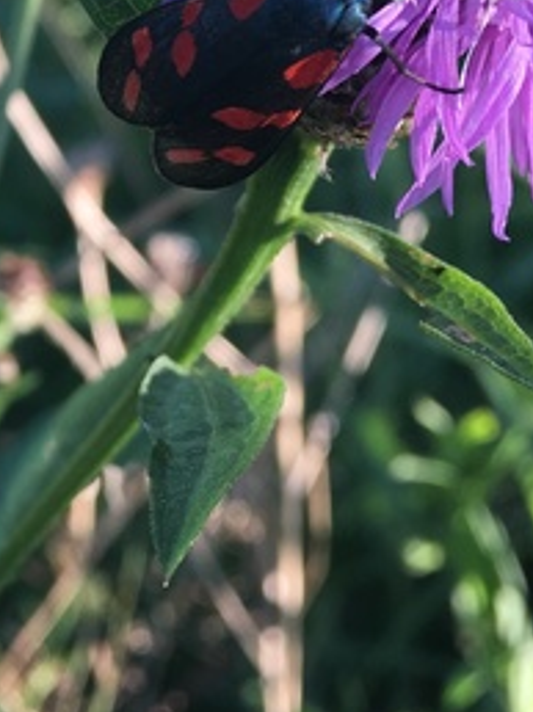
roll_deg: -19.5
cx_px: -44
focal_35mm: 72
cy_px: 44
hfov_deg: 19.6
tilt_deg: -30.3
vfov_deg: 26.0
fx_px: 1481
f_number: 2.2
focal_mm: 4.15
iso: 25
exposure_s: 1/204
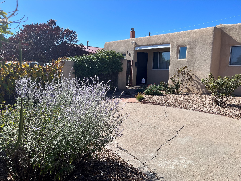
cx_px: 120
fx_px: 181
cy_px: 90
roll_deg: -2.0
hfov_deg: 67.3
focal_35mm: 26
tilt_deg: -6.7
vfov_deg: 53.1
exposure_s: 1/2967
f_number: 1.6
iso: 50
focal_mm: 5.1
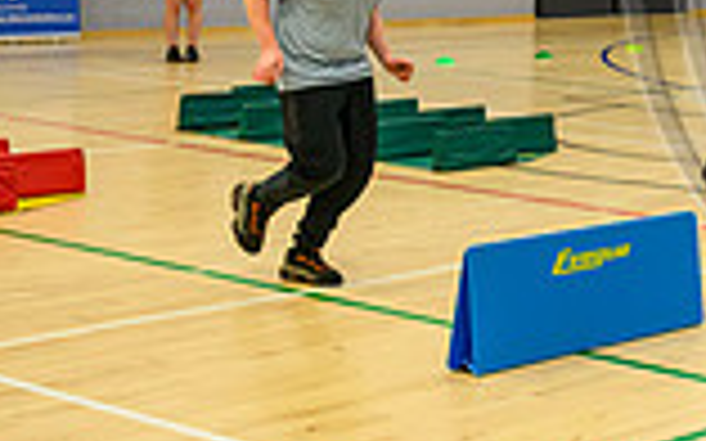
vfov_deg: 13.1
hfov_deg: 17.8
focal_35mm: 98
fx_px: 1885
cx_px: 1193
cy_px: -61
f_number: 3.5
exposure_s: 1/400
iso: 2500
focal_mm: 24
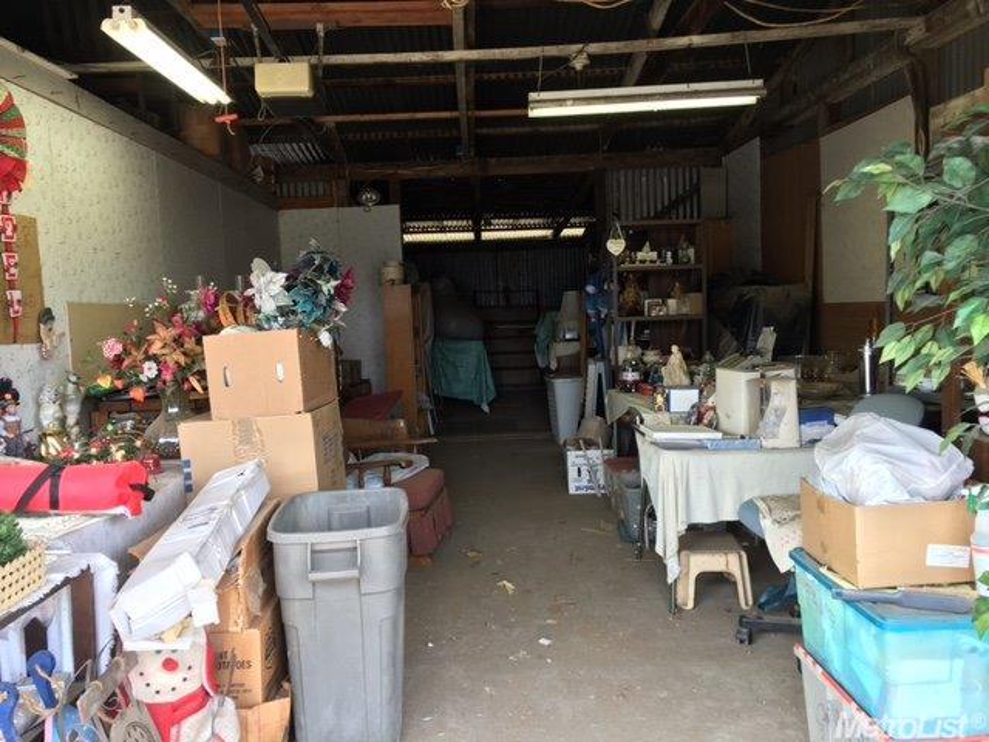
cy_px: 371
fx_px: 829
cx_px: 494
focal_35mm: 29
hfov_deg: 61.7
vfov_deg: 48.2
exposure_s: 1/60
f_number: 2.2
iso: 32
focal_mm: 4.15
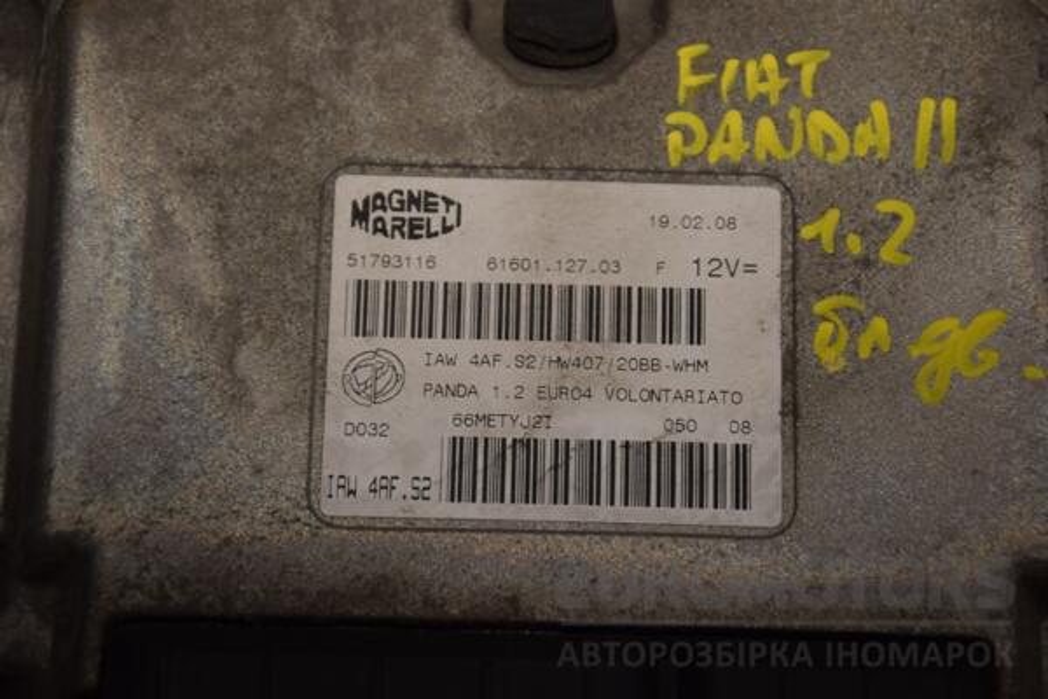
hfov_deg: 13.0
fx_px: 4585
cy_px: 350
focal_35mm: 158
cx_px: 524
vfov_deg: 8.7
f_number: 7.1
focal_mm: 105
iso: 400
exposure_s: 1/200
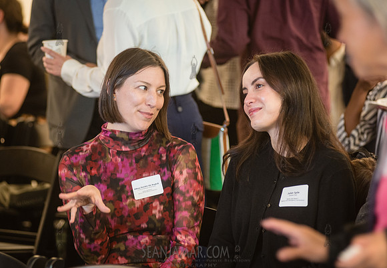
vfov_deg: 9.5
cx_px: 171
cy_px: 124
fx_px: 1620
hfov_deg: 13.6
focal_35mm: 149
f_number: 3.5
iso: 2000
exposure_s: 1/60
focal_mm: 135
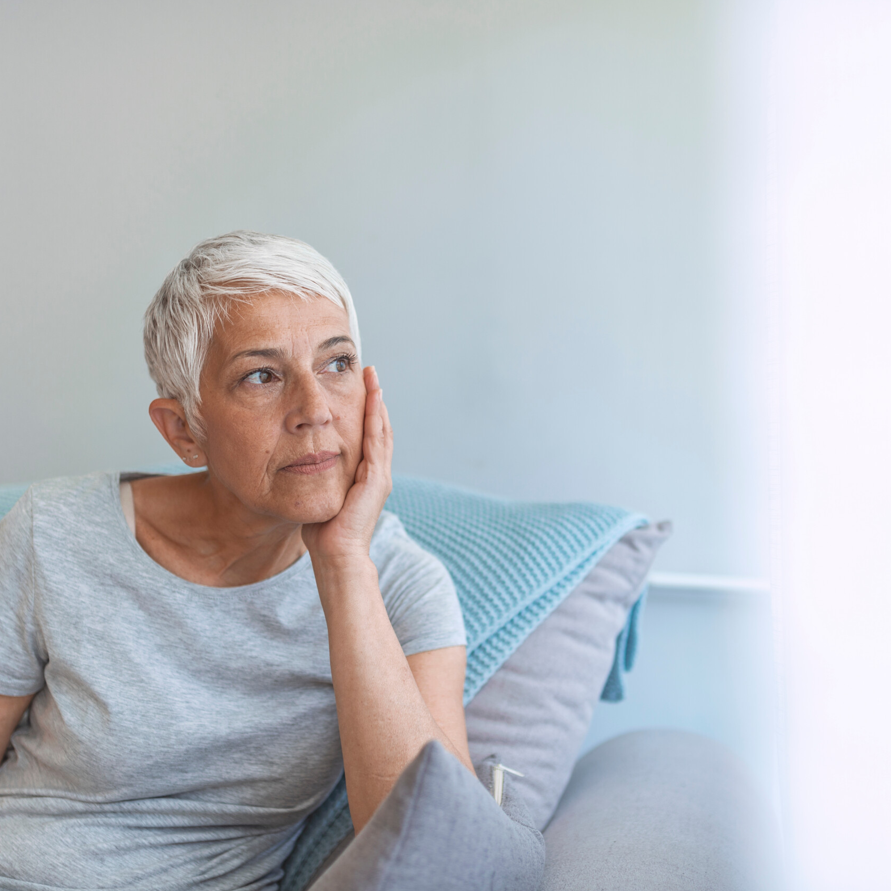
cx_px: 423
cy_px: 449
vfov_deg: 37.6
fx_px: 1310
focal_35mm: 45
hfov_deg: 37.5
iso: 125
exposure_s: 1/200
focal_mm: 35
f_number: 1.8
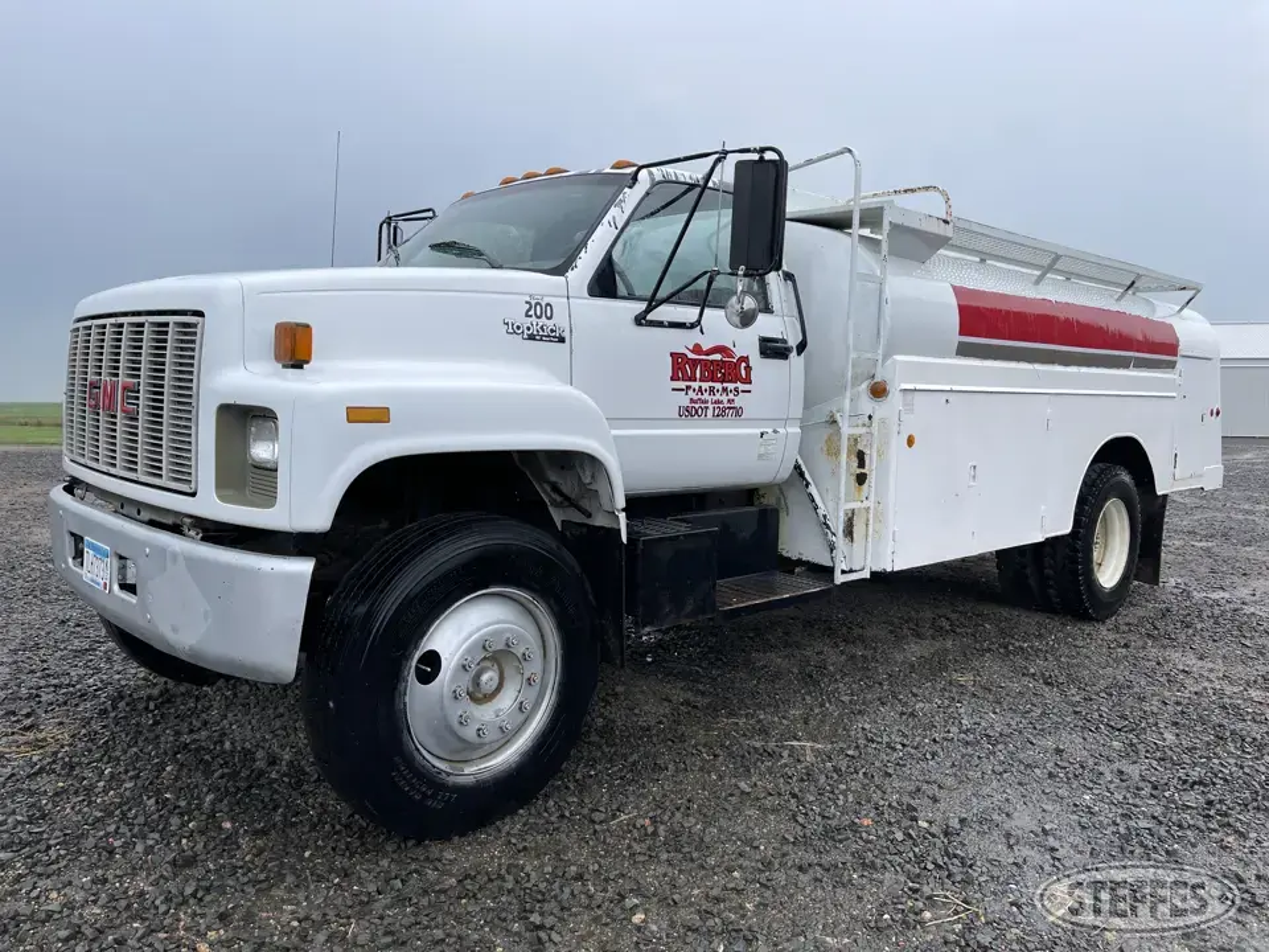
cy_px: 476
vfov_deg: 53.1
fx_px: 953
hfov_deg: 67.3
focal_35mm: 26
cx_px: 634
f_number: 1.6
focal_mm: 5.1
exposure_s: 1/1597
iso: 32
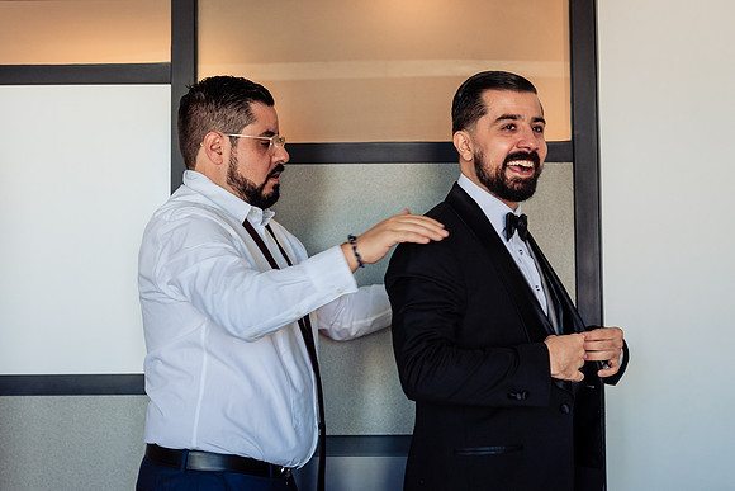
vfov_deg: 24.0
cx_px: 400
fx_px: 1154
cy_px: 216
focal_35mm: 56
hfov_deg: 35.3
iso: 800
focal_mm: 50
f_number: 4.5
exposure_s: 1/100
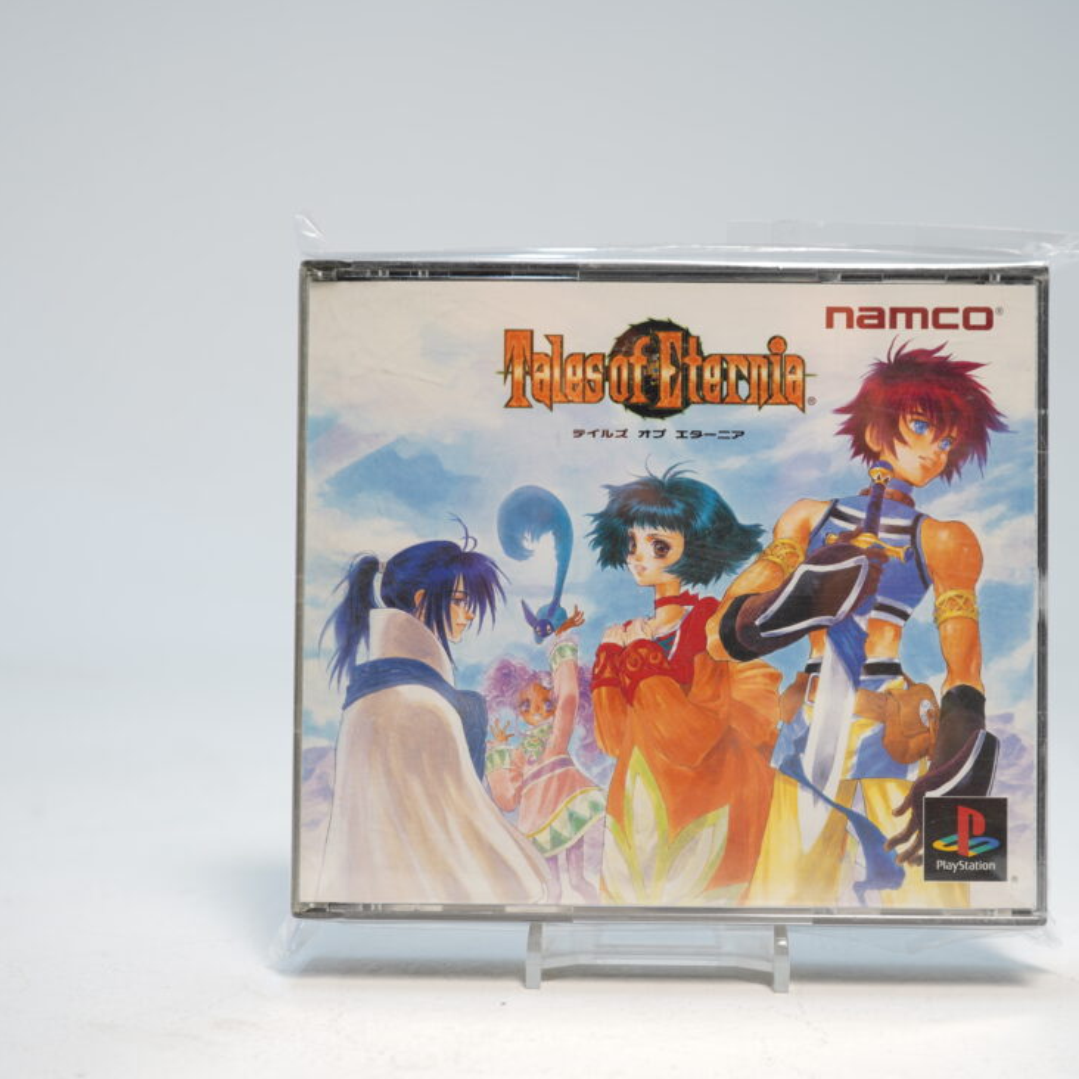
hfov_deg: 36.7
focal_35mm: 46
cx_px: 644
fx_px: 1622
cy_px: 584
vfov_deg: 36.8
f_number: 5.6
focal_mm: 33
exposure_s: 1/4
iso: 64
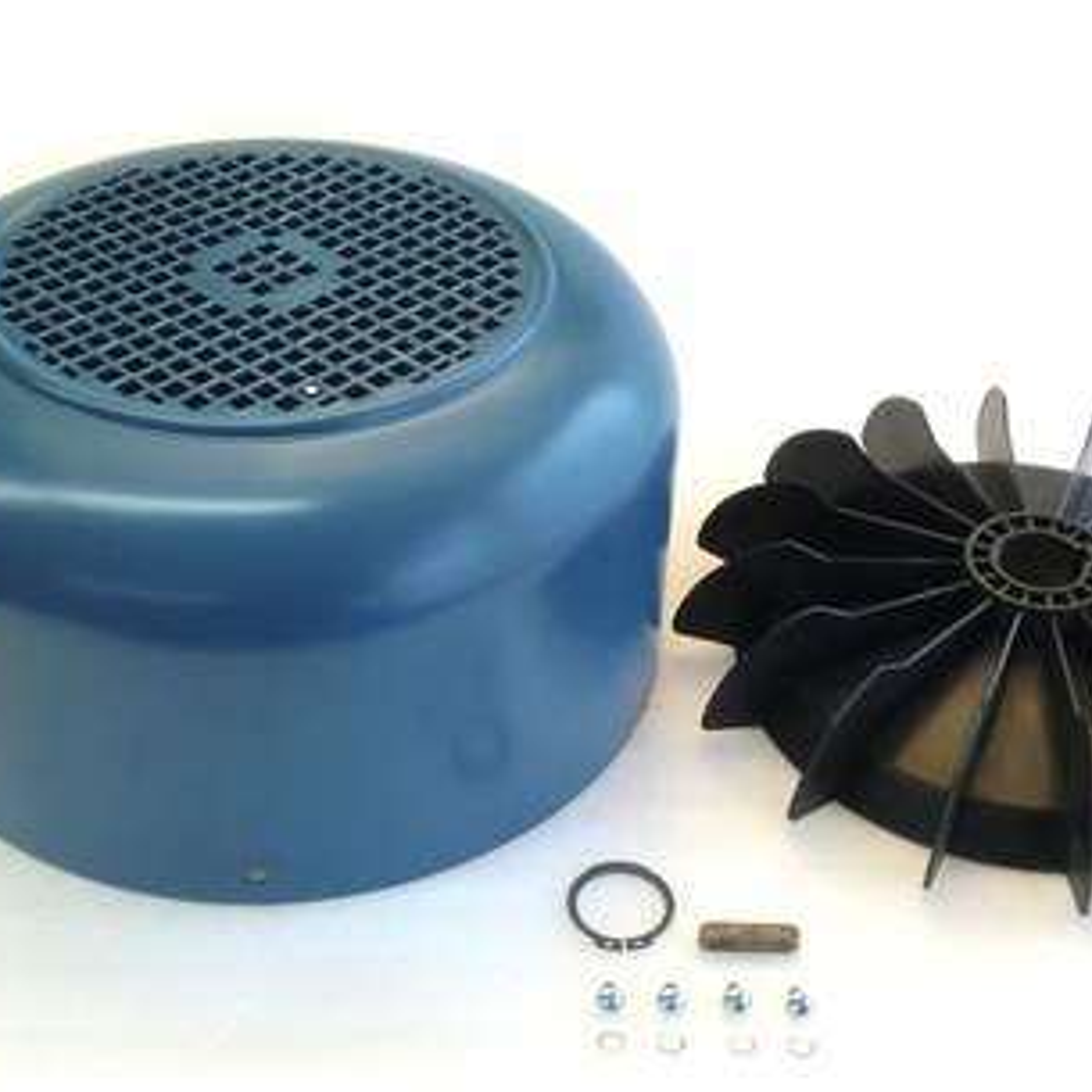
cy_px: 578
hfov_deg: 35.3
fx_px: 1713
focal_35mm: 48
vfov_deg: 35.3
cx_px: 601
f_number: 3.1
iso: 125
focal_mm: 6.51
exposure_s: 1/60
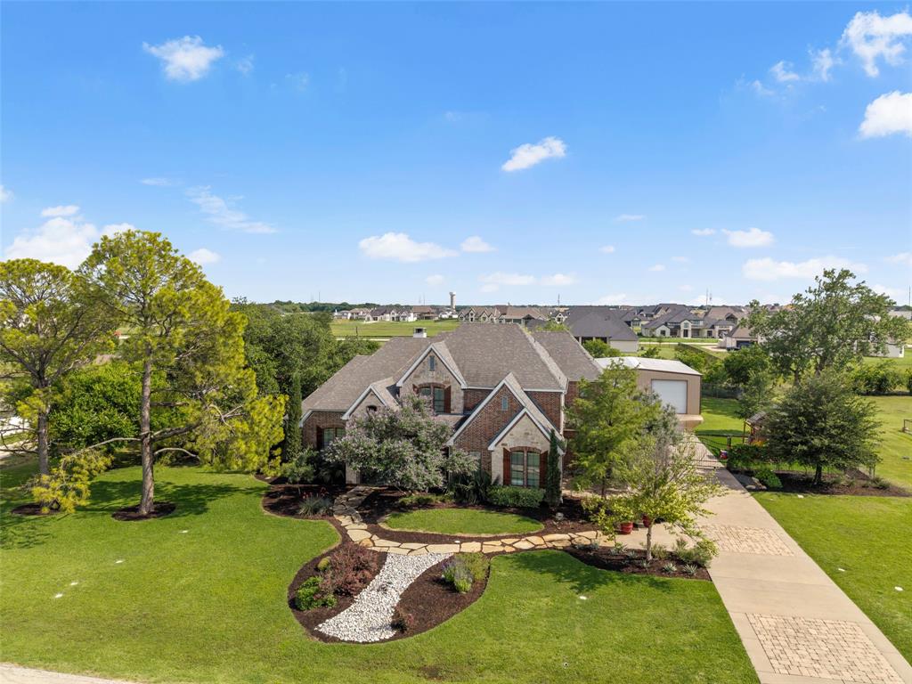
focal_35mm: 24
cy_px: 342
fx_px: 632
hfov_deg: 71.6
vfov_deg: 56.8
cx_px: 456
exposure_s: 1/100
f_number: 1.8
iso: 100
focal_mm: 8.67
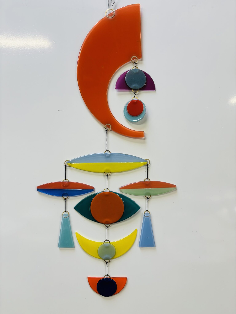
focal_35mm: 26
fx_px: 236
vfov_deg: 67.3
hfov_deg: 53.1
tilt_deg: -3.6
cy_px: 157
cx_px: 118
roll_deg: -0.6
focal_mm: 5.96
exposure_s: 1/120
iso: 80
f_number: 1.6
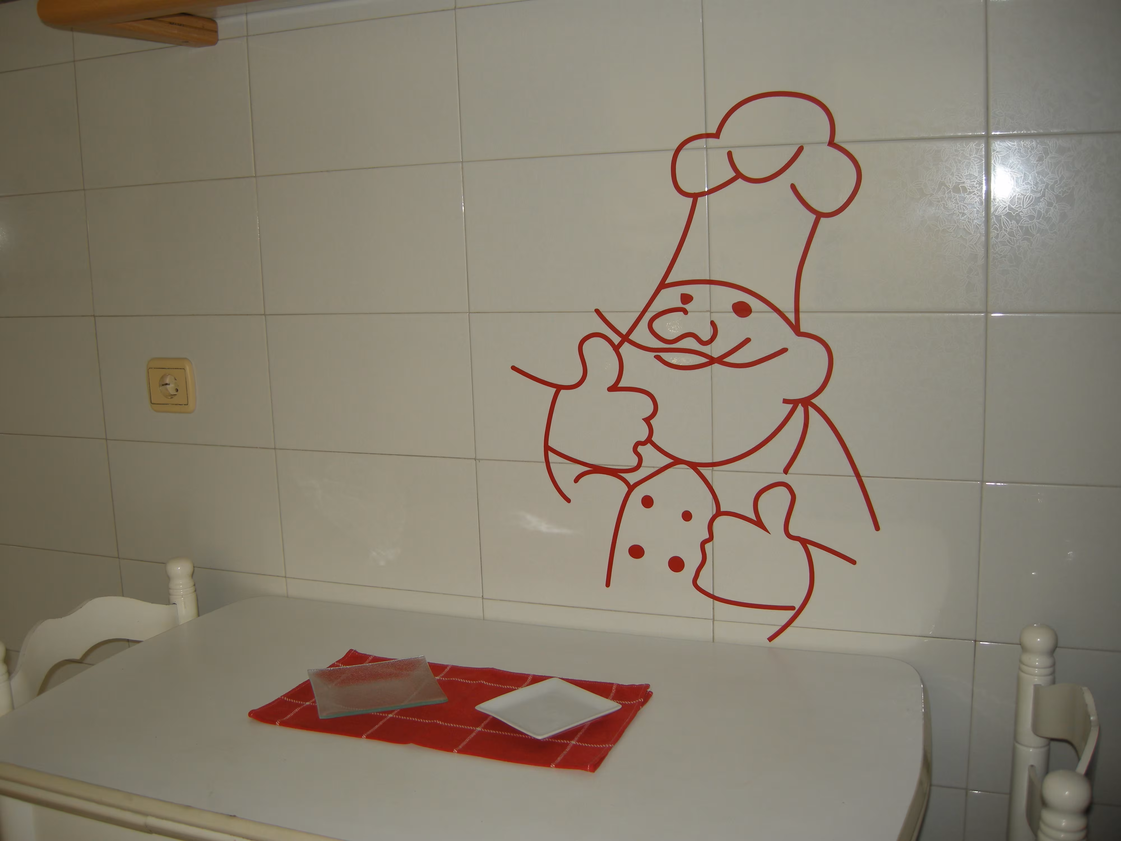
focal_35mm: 35
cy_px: 420
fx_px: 1133
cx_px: 560
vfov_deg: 40.7
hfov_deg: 52.6
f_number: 2.7
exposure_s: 1/61
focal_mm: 7.5
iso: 64
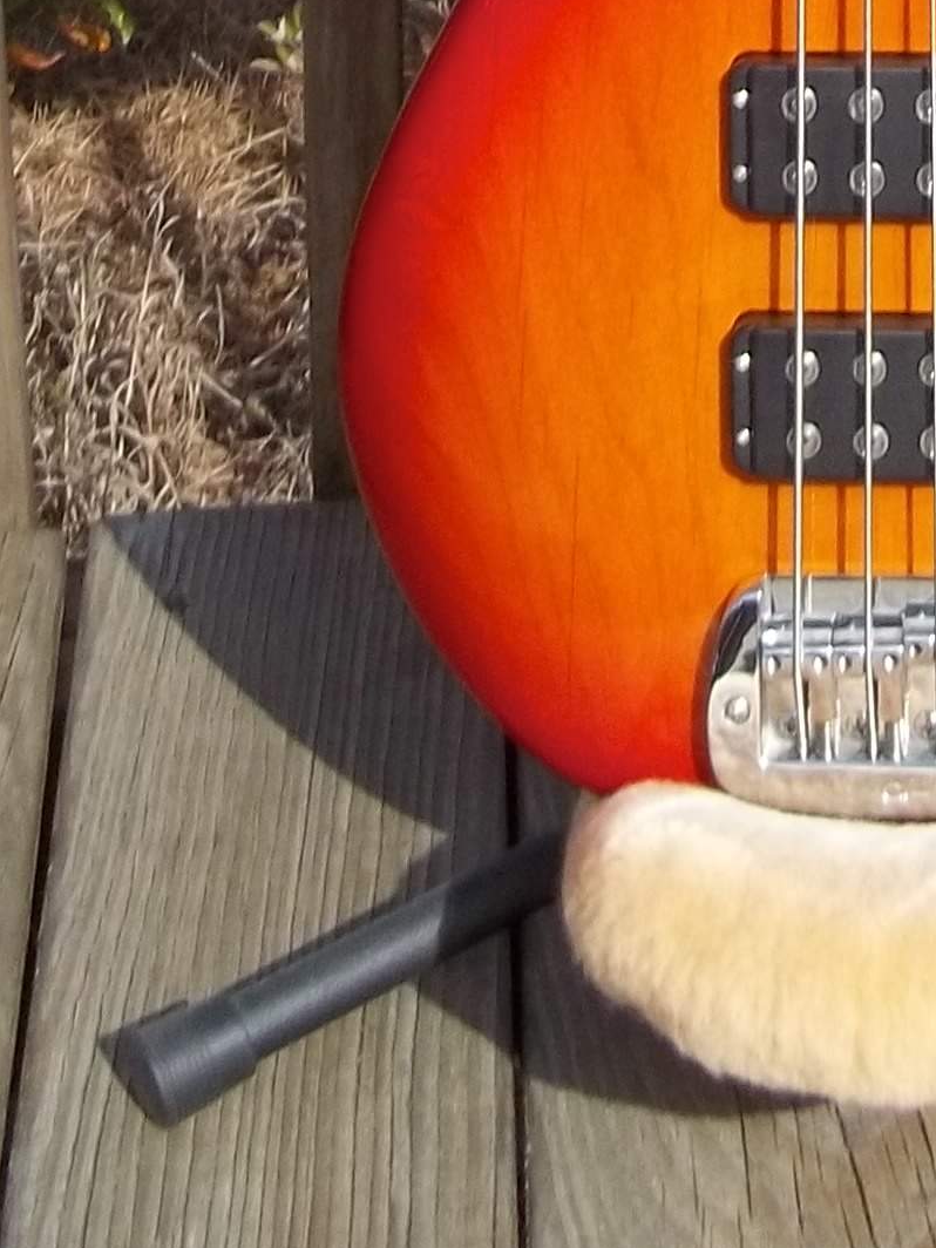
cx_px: 928
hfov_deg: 11.0
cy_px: -1233
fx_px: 4795
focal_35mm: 133
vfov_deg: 12.9
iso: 64
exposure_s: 1/100
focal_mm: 5.9
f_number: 8
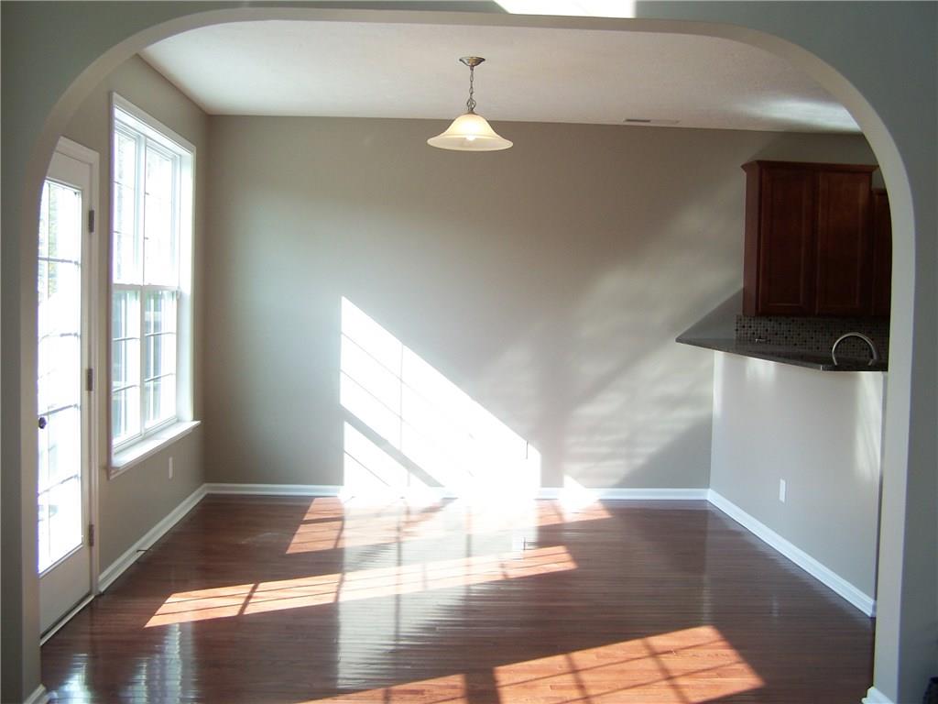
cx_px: 469
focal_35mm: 38
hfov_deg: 49.0
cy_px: 352
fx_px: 1030
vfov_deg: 37.7
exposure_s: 1/90
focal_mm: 6.3
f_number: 2.8
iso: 80
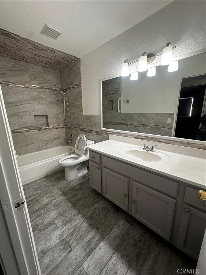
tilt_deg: -12.6
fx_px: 111
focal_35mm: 14
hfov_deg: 85.7
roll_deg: +0.3
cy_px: 138
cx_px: 103
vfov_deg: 102.1
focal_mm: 2.22
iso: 160
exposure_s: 1/120
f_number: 2.2
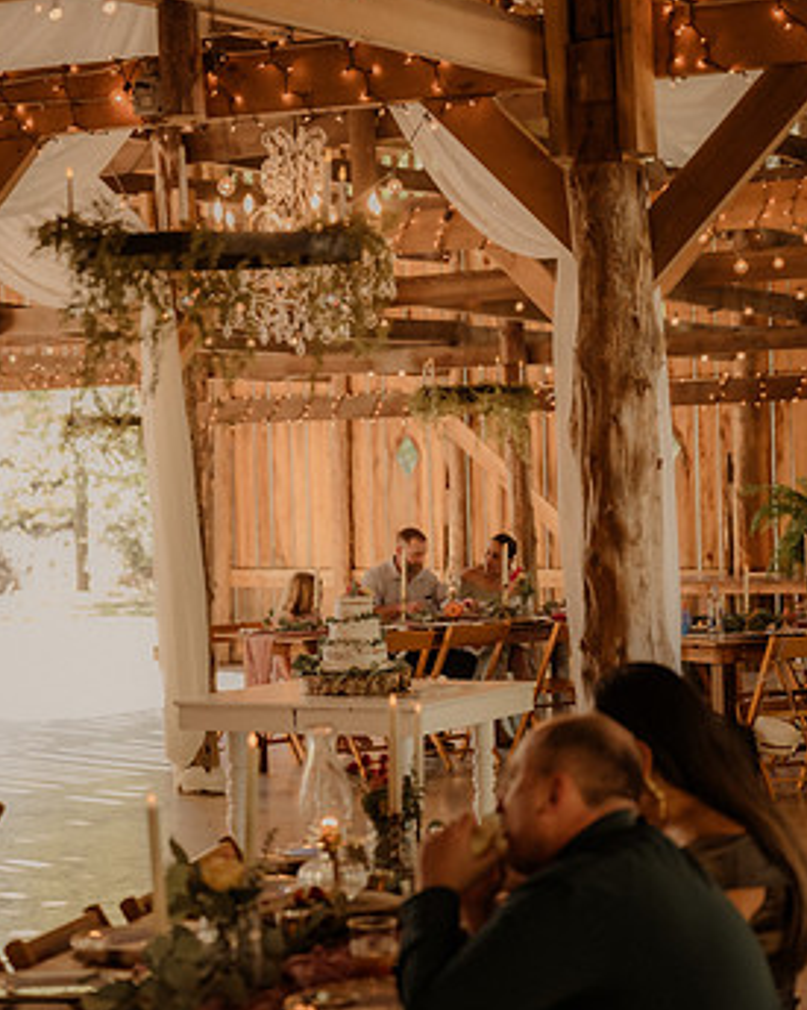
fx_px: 2569
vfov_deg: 22.2
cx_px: 387
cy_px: 452
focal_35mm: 86
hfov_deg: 17.9
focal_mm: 70
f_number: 3.2
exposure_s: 1/320
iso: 1250
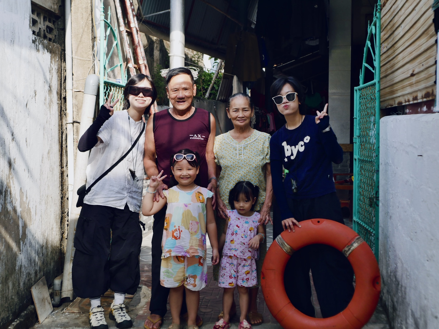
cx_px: 220
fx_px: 685
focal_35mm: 54
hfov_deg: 35.5
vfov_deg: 27.0
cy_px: 164
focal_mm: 27
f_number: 6.3
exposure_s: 1/160
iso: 200
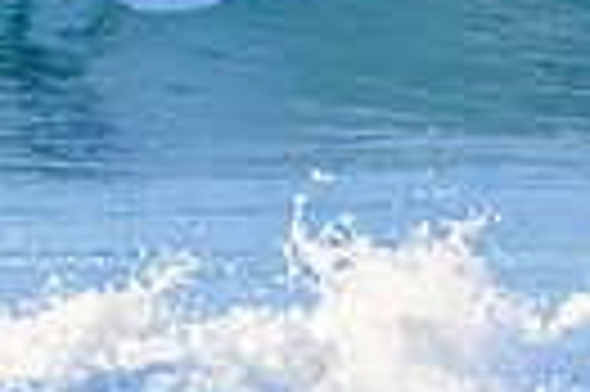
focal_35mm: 3319
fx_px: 54327
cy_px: -277
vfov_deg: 0.4
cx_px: -428
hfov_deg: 0.6
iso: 1000
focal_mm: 500
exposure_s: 1/1600
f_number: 5.6
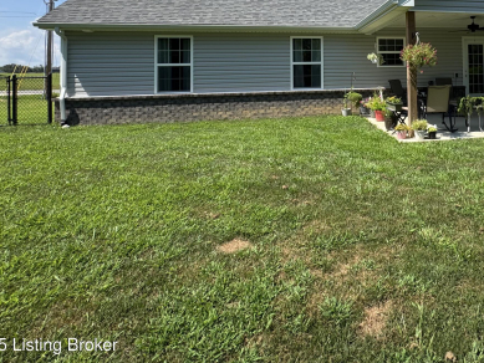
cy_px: 62
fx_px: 336
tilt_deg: +0.7
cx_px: 369
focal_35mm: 24
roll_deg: +0.5
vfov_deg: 52.4
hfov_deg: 66.6
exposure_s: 1/1094
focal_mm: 2.22
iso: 50
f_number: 2.2
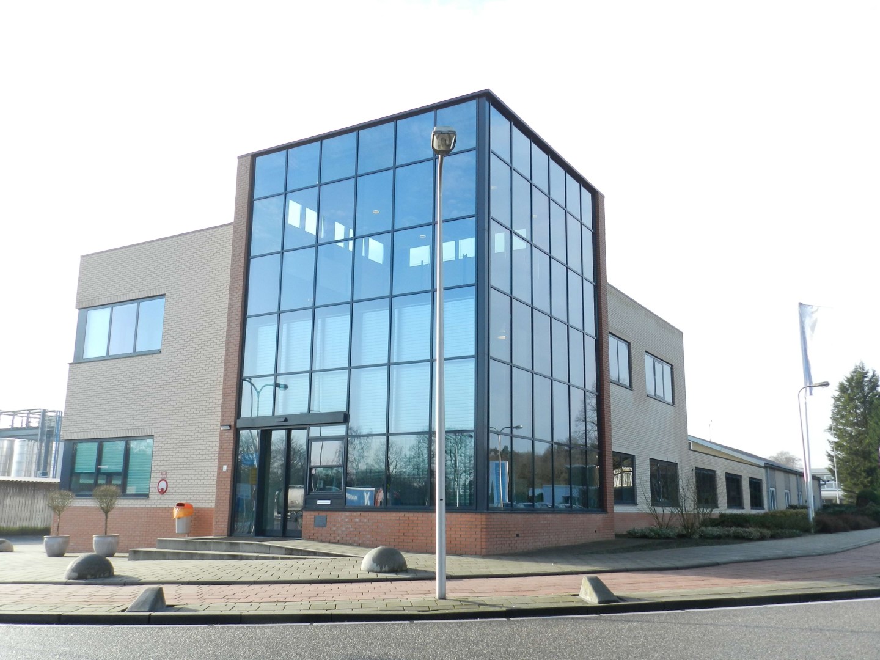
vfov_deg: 44.2
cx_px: 440
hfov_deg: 56.8
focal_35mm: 32
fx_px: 813
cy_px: 330
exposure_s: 1/400
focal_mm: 5.6
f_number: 3.7
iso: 160
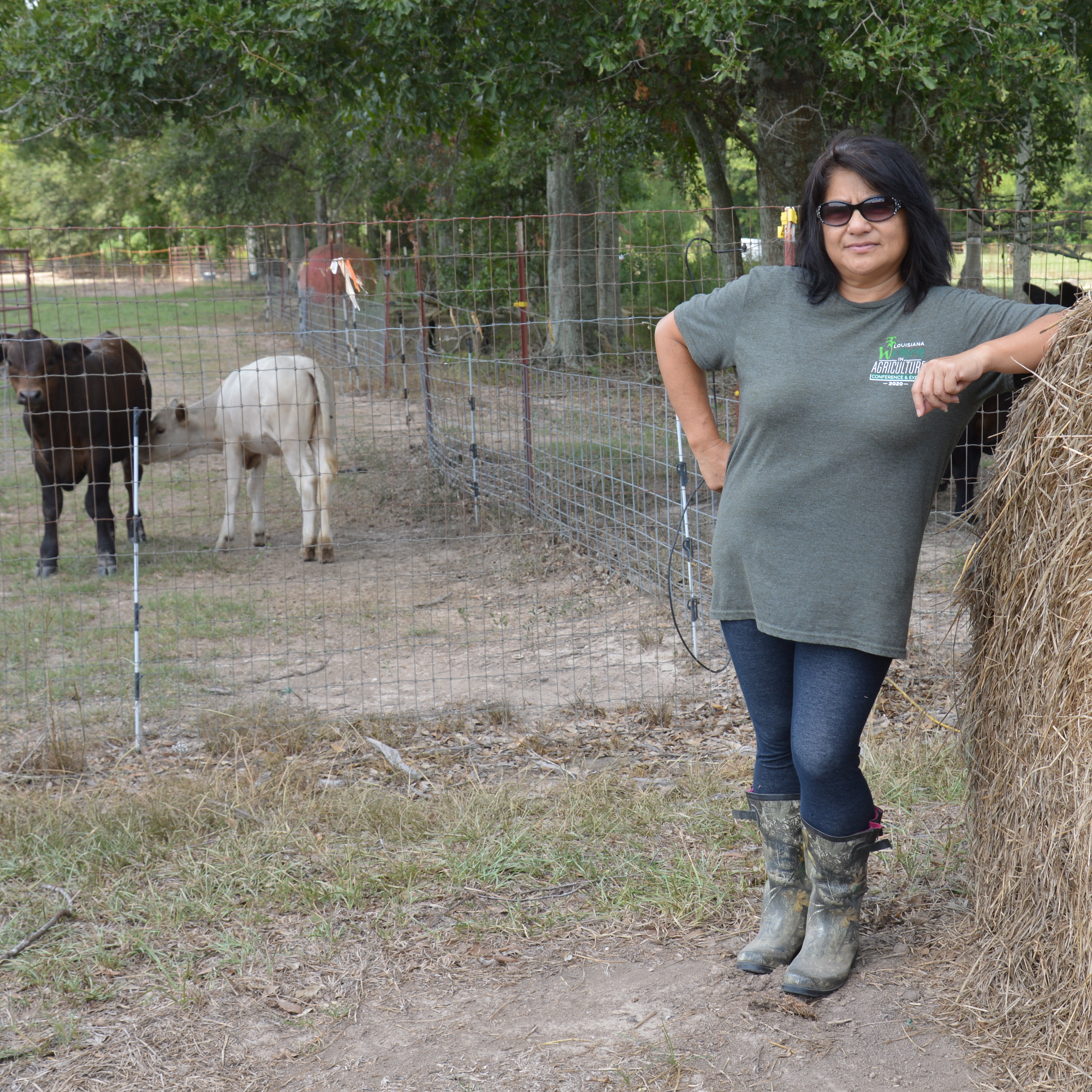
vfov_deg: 30.7
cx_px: 766
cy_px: 545
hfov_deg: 30.4
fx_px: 1986
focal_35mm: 56
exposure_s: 1/125
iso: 110
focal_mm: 29
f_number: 5.6
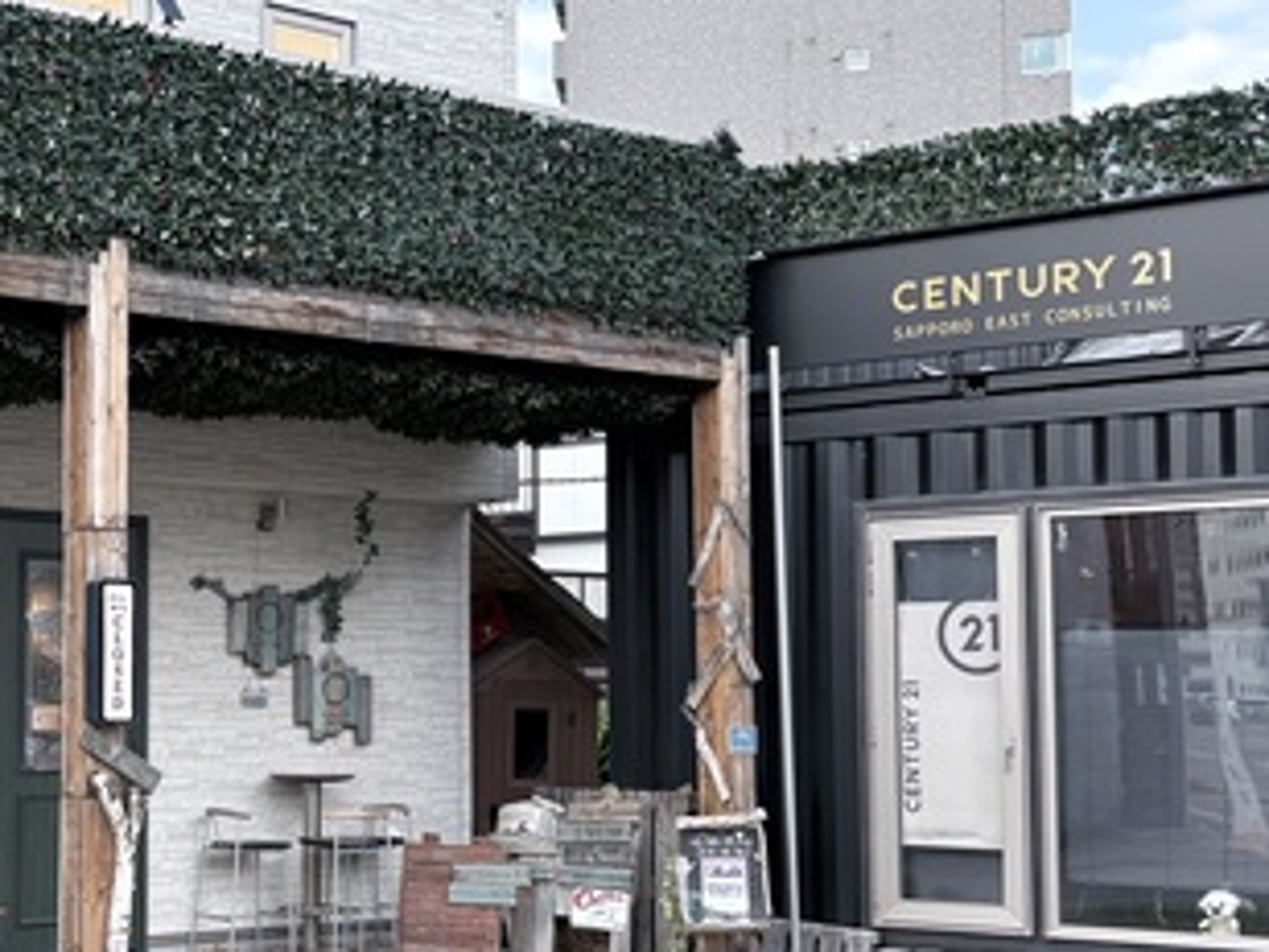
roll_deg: +0.4
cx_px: 251
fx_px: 1980
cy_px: 589
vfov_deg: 27.0
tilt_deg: +3.7
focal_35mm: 54
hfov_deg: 34.4
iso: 64
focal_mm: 5.96
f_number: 1.6
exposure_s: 1/596
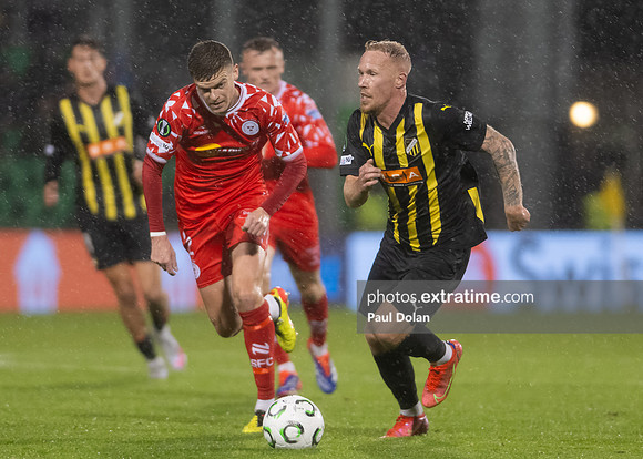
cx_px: 352
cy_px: 195
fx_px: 10769
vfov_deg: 2.4
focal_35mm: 590
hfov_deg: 3.4
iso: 2000
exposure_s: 1/1000
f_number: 2.8
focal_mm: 300
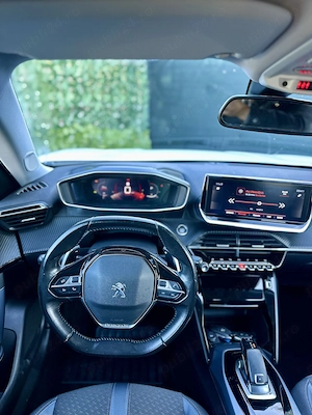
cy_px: 208
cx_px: 156
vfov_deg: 71.6
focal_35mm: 24
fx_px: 288
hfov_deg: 56.8
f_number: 1.78
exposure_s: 1/60
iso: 250
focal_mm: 6.86
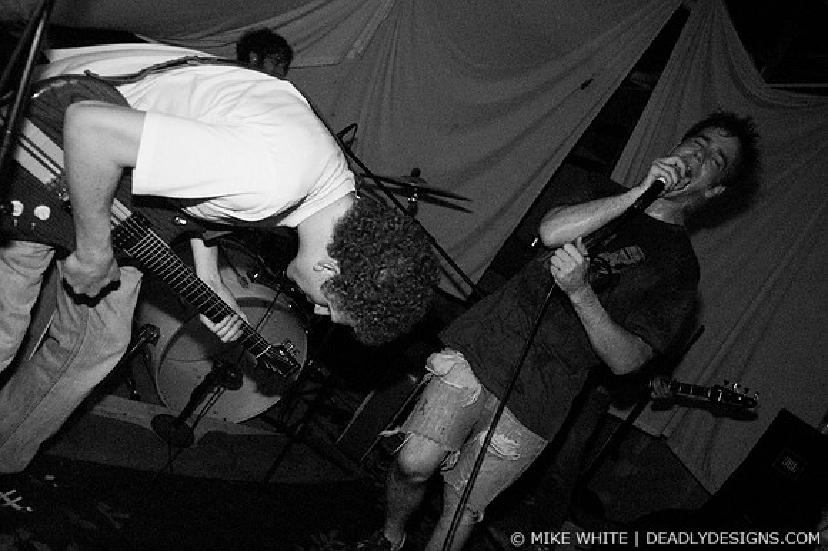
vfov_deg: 43.6
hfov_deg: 62.0
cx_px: 414
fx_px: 690
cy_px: 276
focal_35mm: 30
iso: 1600
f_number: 2.8
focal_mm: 20
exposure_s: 1/30
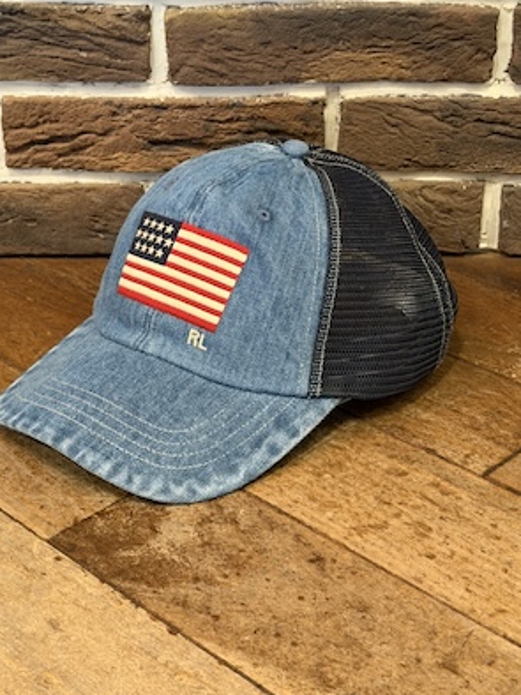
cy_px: 260
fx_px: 1306
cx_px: 217
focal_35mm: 65
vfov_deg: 29.7
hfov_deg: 22.5
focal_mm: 6.76
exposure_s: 1/30
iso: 500
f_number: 1.78
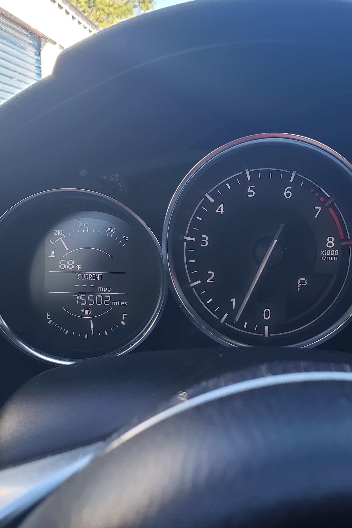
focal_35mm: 38
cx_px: 259
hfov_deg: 34.4
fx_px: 557
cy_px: 273
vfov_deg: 50.7
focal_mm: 4.3
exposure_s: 1/50
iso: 80
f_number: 2.4
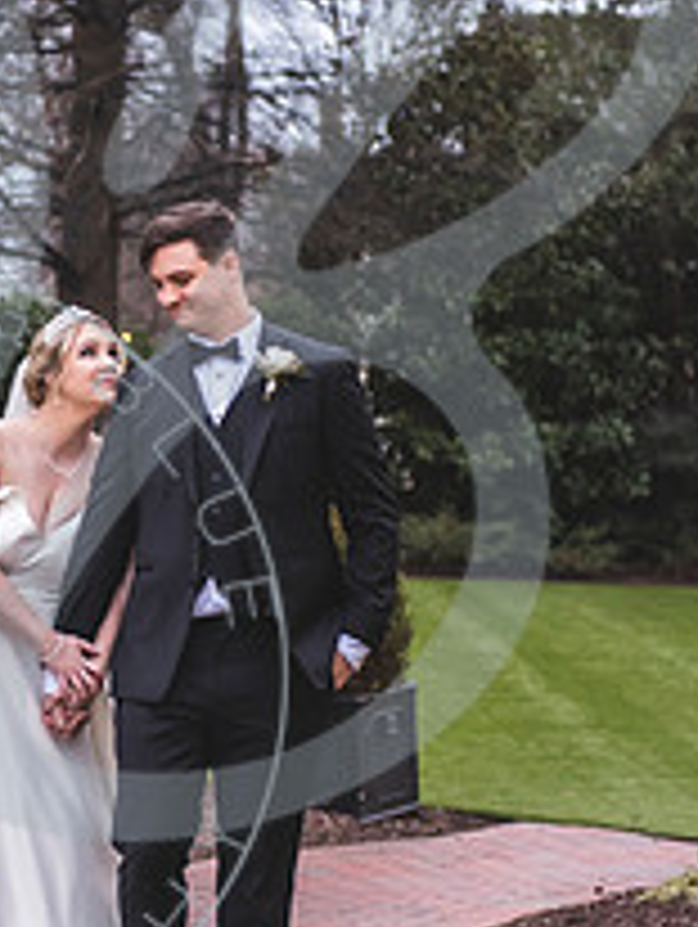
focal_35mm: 147
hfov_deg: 10.1
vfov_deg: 13.4
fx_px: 3944
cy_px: 333
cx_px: 72
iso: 2000
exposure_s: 1/100
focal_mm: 70
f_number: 2.8
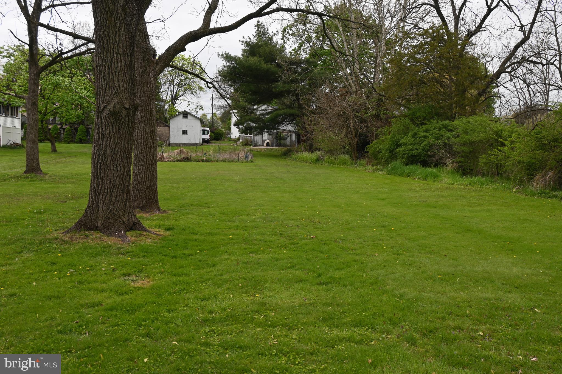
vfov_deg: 36.2
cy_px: 187
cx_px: 281
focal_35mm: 37
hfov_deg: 52.2
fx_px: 574
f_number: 5.6
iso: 100
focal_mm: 24.5
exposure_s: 1/200
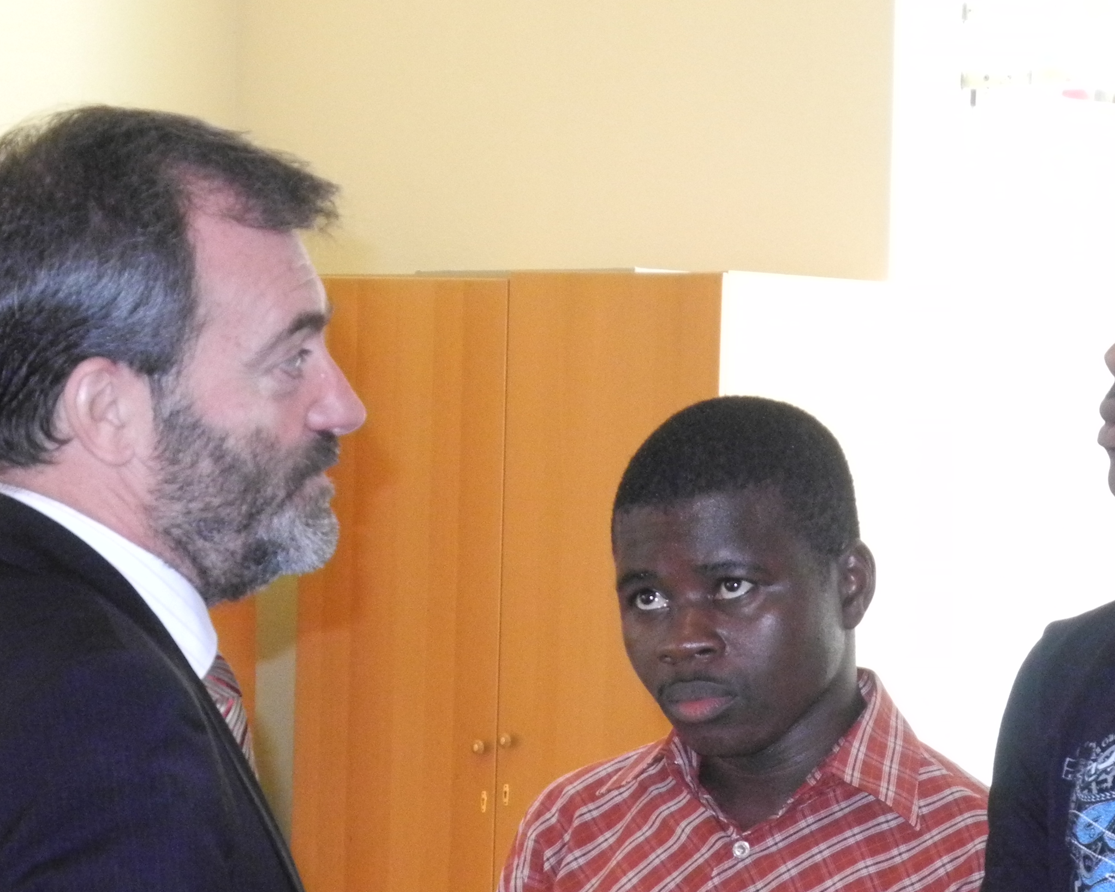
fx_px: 6038
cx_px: 749
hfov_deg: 10.5
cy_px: 704
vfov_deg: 8.4
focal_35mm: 183
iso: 800
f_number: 4.5
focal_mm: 22.5
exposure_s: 1/204
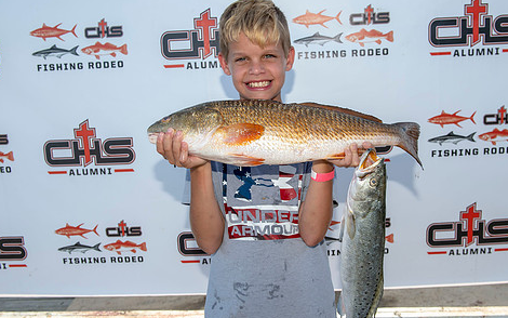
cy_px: 151
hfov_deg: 50.3
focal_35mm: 39
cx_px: 282
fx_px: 540
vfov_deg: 32.8
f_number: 8
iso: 125
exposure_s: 1/100
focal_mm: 31
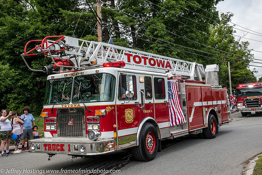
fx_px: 295
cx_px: 131
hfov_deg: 47.9
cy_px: 88
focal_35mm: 40
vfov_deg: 33.0
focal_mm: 27
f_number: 13
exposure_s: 1/100
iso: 200
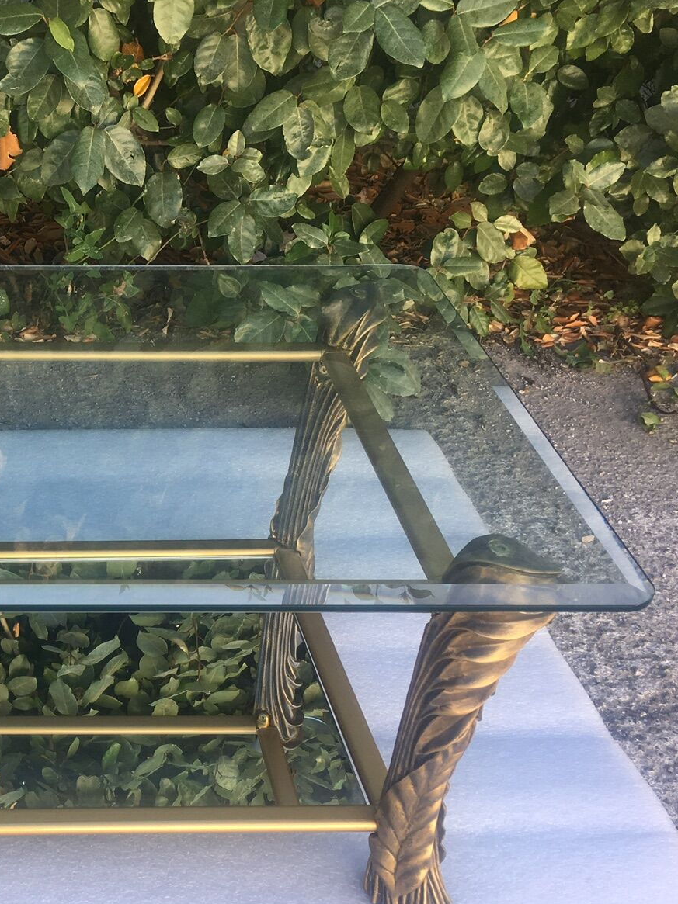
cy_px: 539
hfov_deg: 26.7
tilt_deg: -35.3
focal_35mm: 51
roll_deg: -1.5
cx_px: -30
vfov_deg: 37.4
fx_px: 1333
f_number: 2.2
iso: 25
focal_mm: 4.15
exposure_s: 1/133
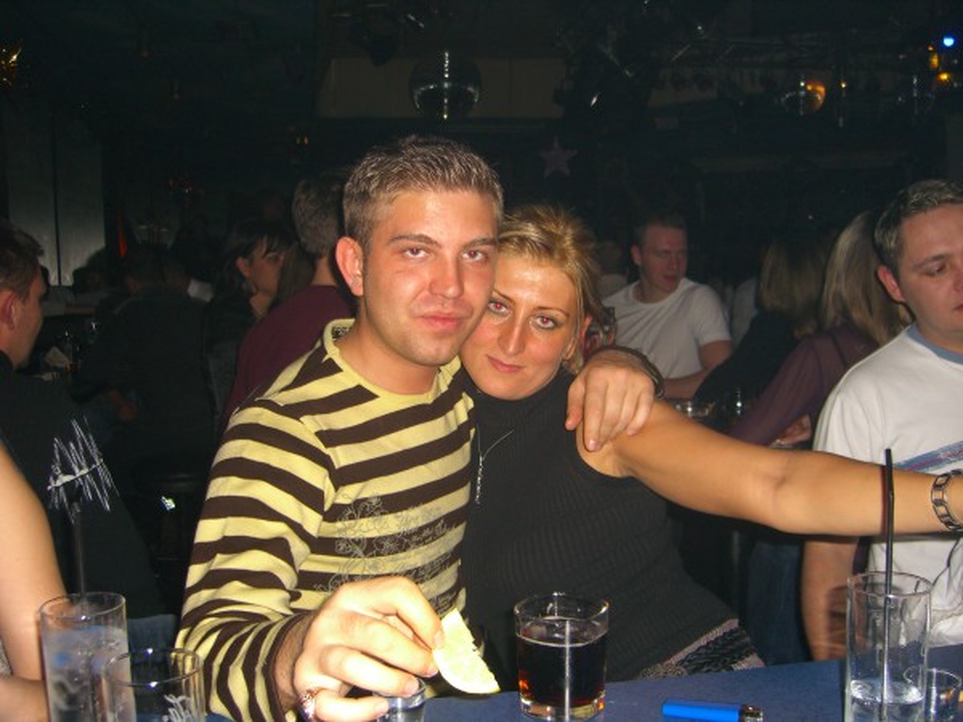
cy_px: 361
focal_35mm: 38
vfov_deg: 37.7
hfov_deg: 49.0
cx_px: 482
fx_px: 1057
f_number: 2.8
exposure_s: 1/60
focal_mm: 7.9
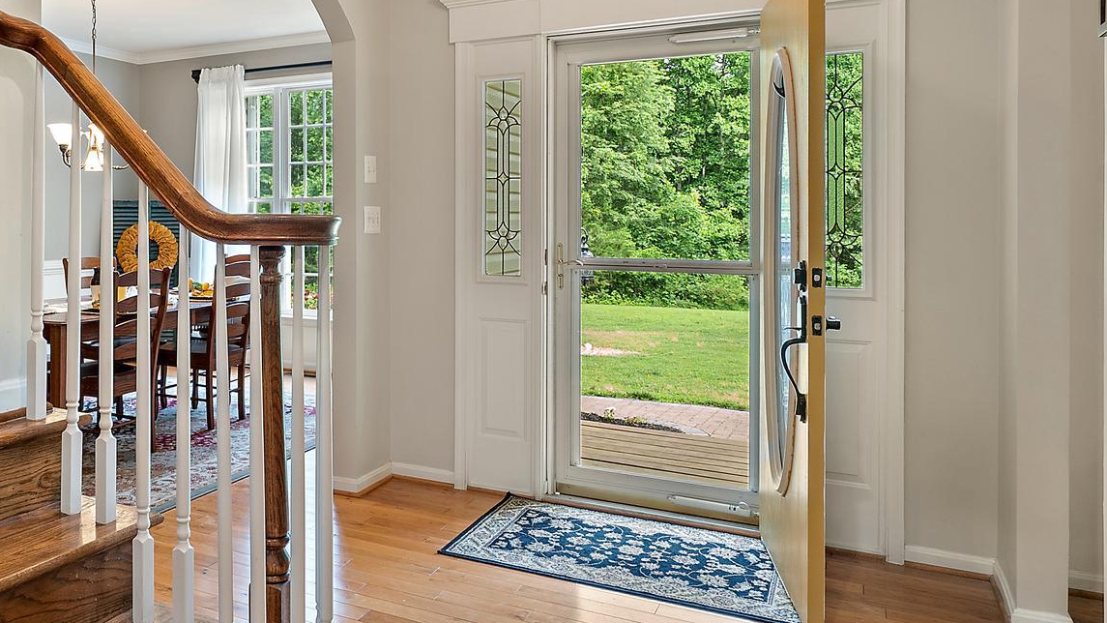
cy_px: 231
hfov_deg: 61.3
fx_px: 881
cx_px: 301
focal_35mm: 30
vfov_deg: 38.7
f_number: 8
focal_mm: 16
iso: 400
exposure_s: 1/4
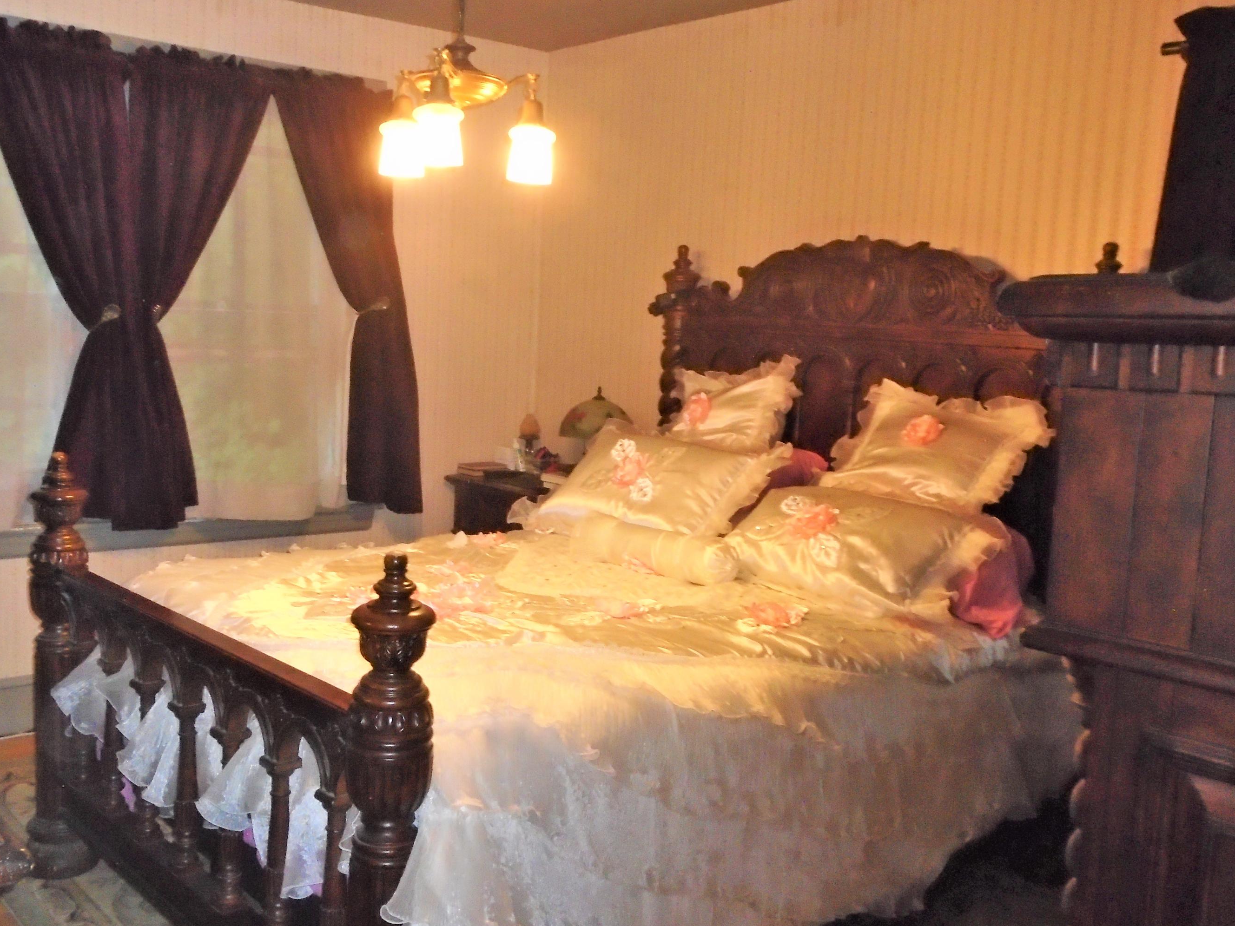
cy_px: 477
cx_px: 566
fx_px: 1249
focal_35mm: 35
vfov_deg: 40.7
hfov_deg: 52.6
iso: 500
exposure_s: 1/40
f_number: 3.5
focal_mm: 5.5
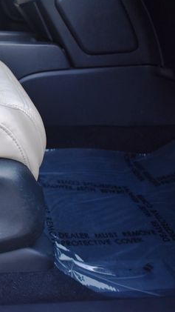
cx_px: -47
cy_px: 155
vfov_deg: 47.3
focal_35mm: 43
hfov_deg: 24.5
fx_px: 355
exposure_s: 1/250
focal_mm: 18
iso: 800
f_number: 3.5
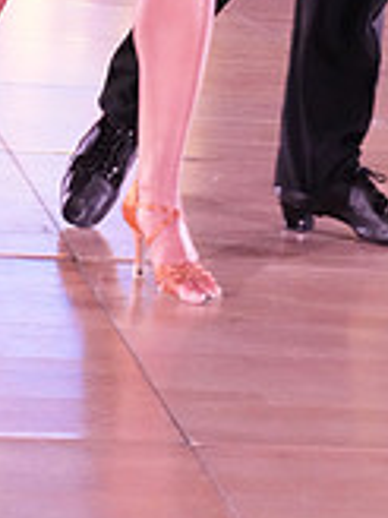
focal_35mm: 163
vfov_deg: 11.4
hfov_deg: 9.1
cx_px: 197
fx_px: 2436
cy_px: -370
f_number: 7.1
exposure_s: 1/250
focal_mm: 48
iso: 8000
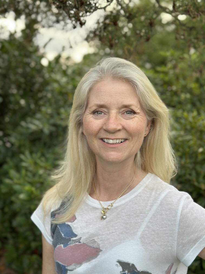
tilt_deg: -5.5
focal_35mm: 49
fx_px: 387
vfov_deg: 38.9
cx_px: 104
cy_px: 135
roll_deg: +1.7
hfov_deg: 29.7
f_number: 1.78
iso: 80
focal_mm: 6.86
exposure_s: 1/339
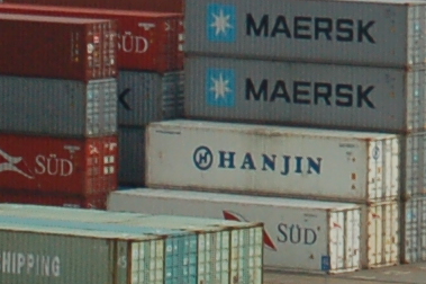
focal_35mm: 655
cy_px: -584
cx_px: 459
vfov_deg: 2.1
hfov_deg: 3.1
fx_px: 7744
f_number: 8
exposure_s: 1/350
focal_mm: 55
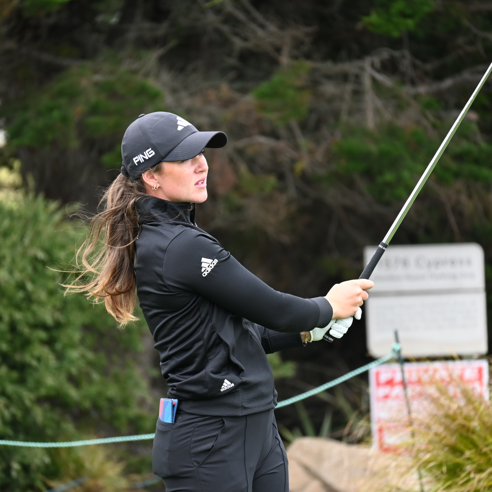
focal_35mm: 479
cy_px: 246
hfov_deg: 3.7
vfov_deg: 3.7
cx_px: 218
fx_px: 7702
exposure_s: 1/400
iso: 400
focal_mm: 250
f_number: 6.3
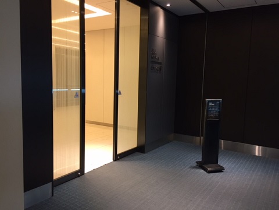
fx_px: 234
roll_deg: -1.8
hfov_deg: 61.7
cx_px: 140
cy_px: 105
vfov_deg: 48.2
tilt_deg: -5.4
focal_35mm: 29
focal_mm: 4.15
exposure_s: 1/30
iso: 50
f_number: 2.2
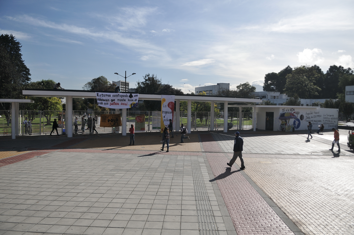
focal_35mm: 26
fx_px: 250
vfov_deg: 50.3
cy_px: 118
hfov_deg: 70.5
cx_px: 177
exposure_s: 1/5000
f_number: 3.2
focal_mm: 17
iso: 250
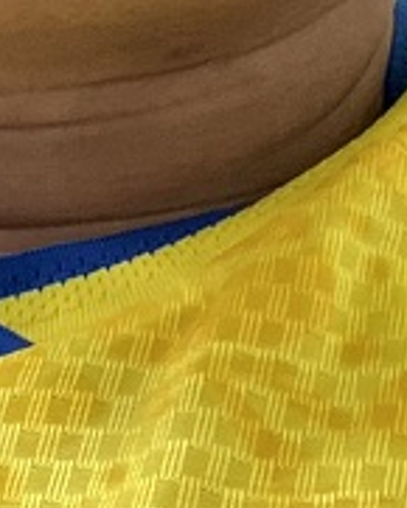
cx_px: 112
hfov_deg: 9.3
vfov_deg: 10.8
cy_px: -449
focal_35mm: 166
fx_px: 2497
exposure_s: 1/40
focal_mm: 2.71
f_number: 2.2
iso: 320
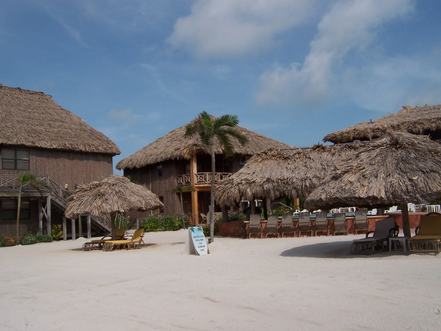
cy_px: 166
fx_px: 459
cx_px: 220
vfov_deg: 39.7
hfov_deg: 51.4
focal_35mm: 36
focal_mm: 5.6
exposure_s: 1/1000
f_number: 5.6
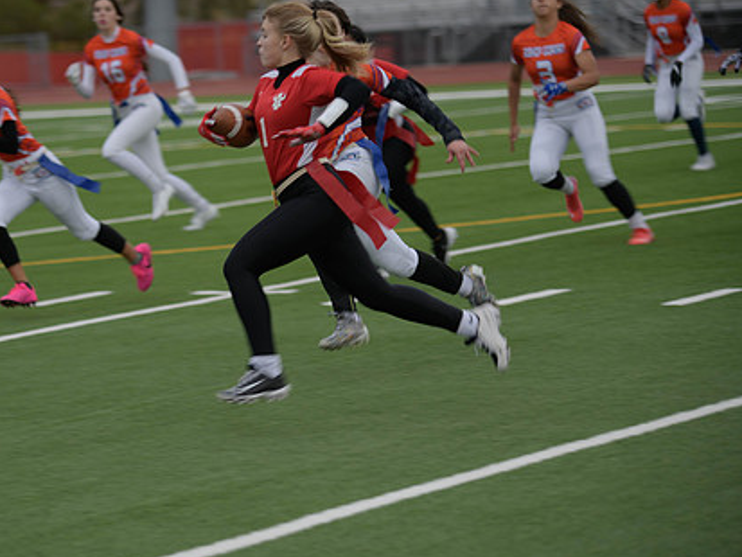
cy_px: 254
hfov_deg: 12.2
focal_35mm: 162
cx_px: 244
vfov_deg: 9.2
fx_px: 3474
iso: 200
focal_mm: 120
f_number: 2.8
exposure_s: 1/200
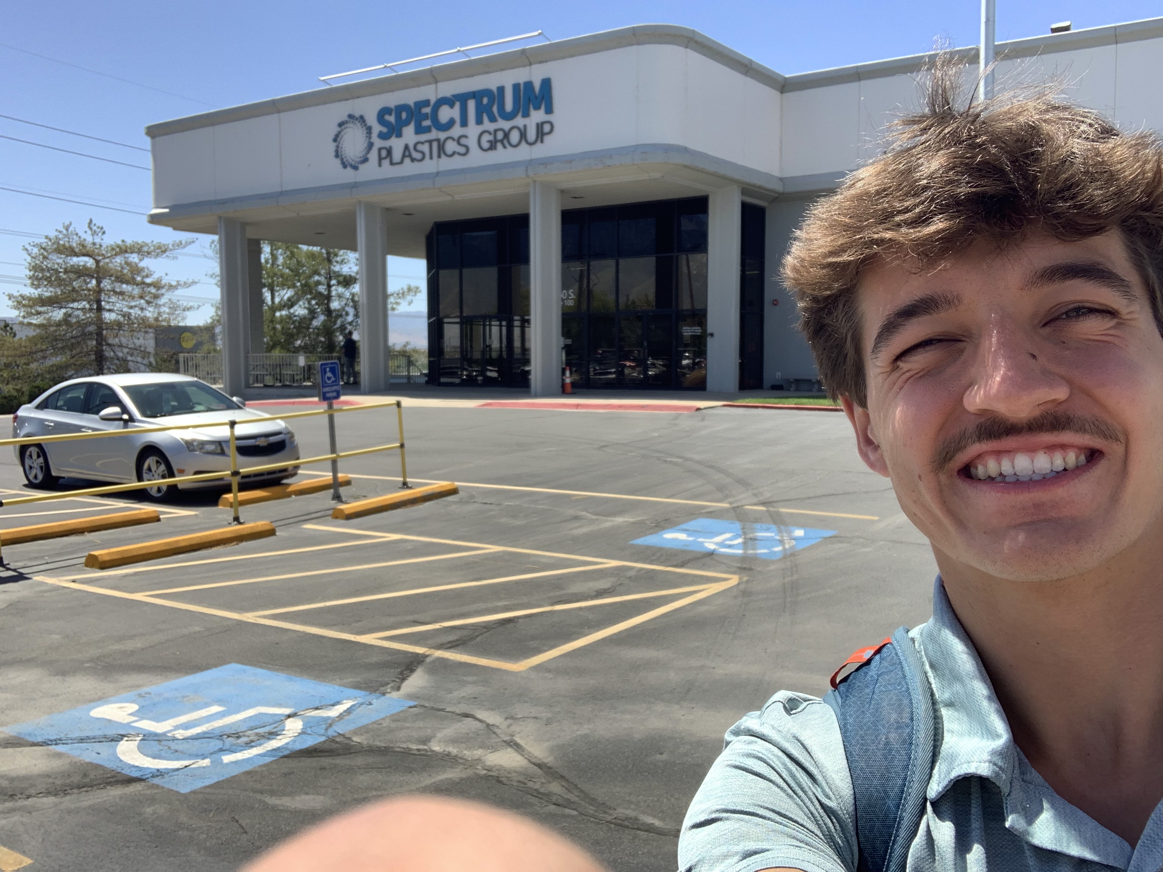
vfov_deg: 44.2
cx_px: 582
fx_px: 1075
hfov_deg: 56.8
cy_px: 436
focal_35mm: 32
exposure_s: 1/332
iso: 16
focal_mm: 2.87
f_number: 2.2
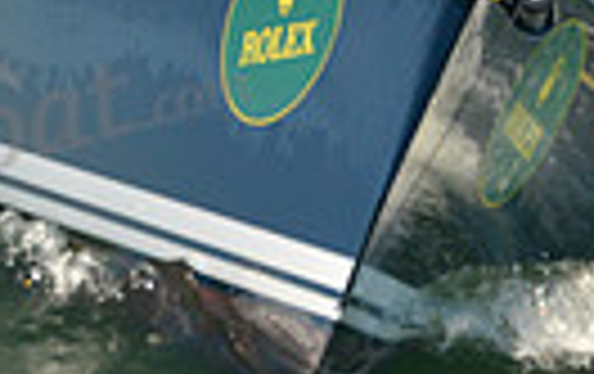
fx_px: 14124
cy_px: -146
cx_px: 486
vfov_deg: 1.5
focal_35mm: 871
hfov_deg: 2.4
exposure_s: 1/1250
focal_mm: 195
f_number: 4
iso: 280
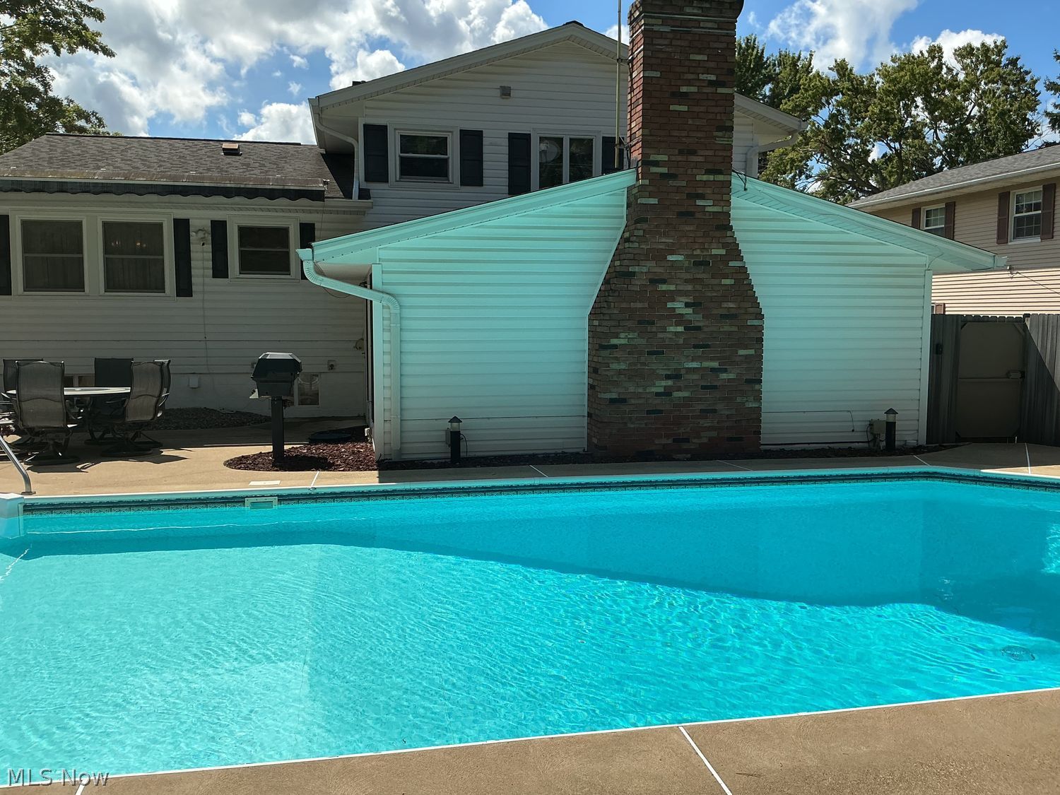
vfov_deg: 48.2
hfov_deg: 61.7
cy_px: 398
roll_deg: +0.4
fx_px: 888
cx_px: 530
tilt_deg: -6.4
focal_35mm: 29
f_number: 1.8
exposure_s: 1/3322
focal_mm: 3
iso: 25
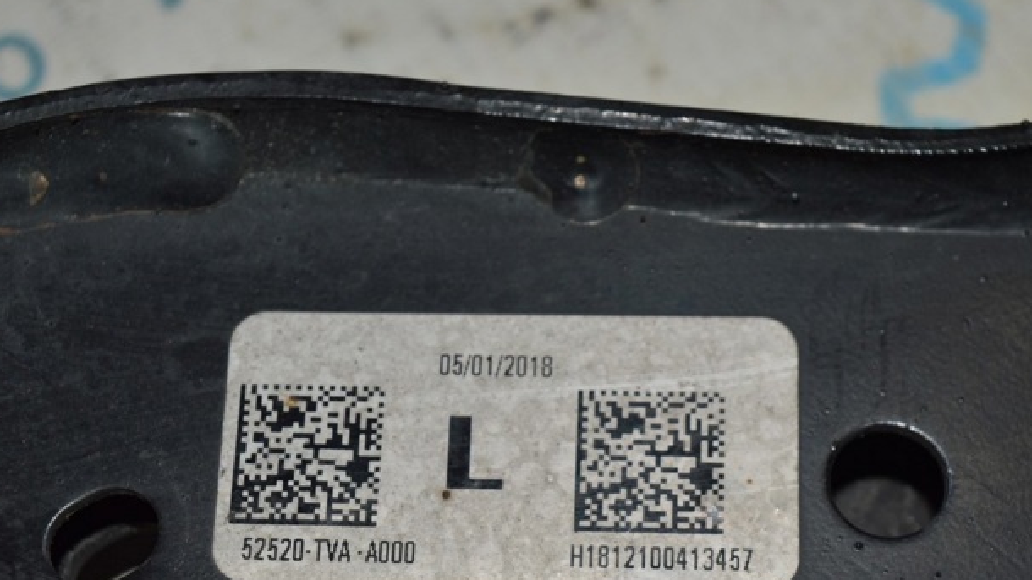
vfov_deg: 13.4
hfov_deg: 23.5
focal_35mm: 91
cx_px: 516
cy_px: 283
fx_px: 2478
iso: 100
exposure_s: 1/60
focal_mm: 55
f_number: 8
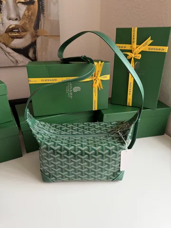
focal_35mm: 24
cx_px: 86
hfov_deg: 56.8
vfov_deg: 71.6
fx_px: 158
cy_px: 114
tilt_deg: -26.2
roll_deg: +0.4
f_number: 1.78
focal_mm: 6.76
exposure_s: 1/67
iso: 200
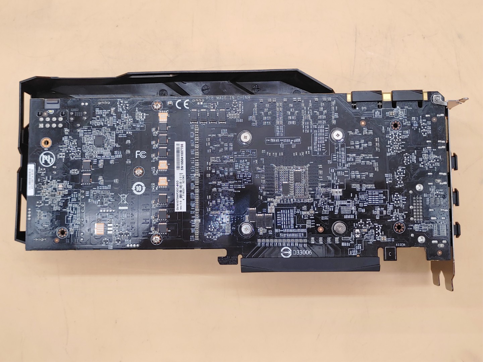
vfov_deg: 45.4
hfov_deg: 58.4
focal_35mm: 31
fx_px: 433
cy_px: 181
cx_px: 242
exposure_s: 1/120
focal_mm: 4.36
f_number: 1.8
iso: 50
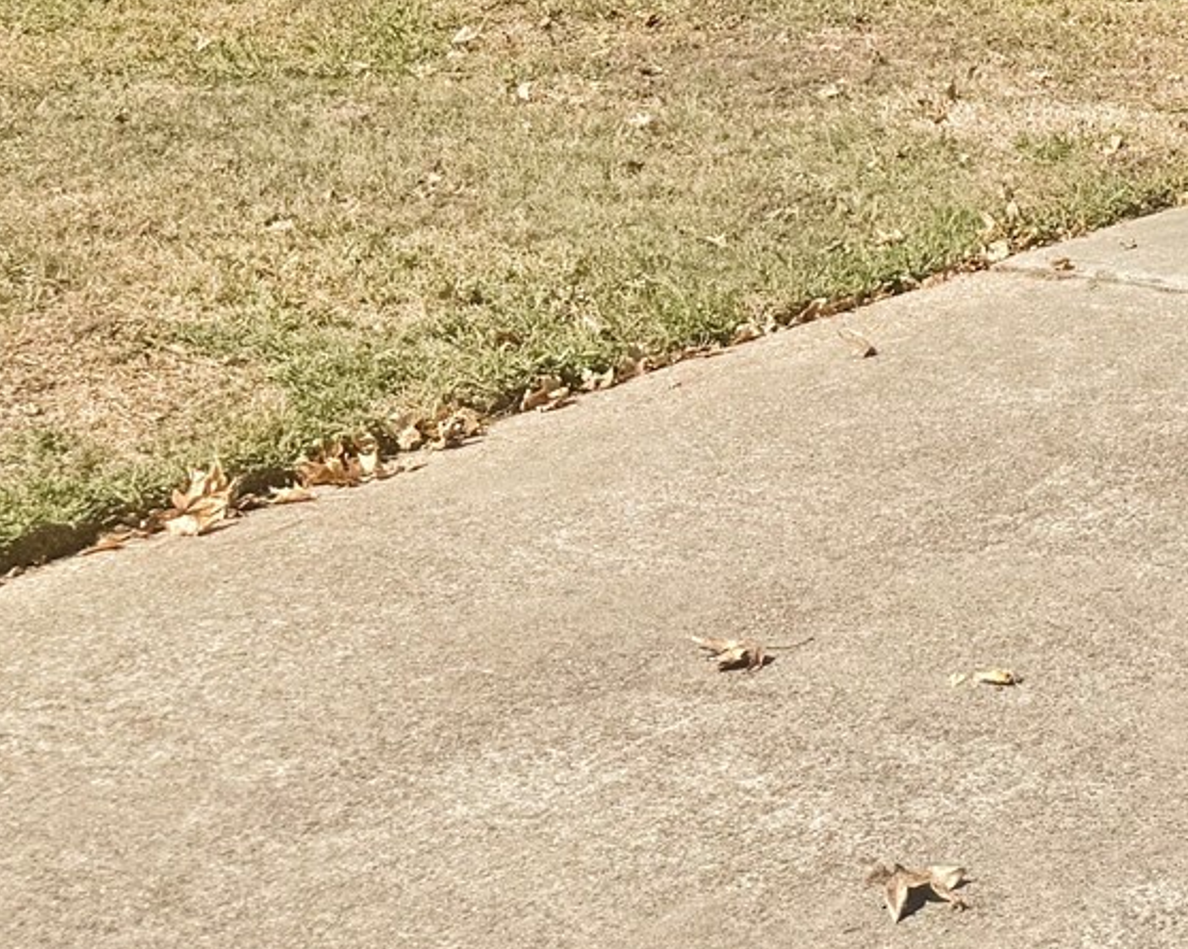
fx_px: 3023
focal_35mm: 86
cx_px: 1818
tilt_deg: +2.9
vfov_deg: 16.4
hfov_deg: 19.3
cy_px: -451
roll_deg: -0.7
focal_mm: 6.76
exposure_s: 1/5714
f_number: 1.78
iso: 80
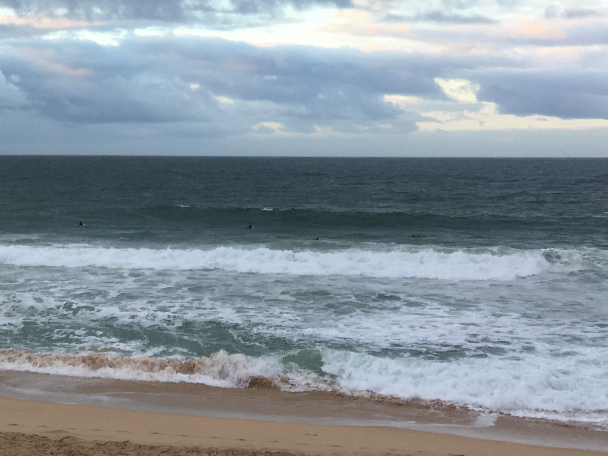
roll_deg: -0.2
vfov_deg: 18.7
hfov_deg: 23.7
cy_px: -69
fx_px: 1317
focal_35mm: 75
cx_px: -122
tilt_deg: +10.1
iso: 25
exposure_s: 1/100
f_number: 2.2
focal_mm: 4.15
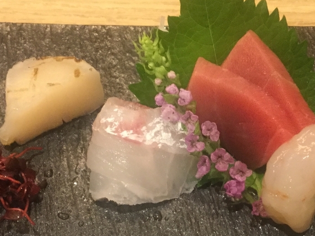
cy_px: 146
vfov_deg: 22.5
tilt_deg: -60.4
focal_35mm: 65
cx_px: 190
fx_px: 591
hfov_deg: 29.7
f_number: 2.4
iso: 320
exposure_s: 1/15
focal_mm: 3.3
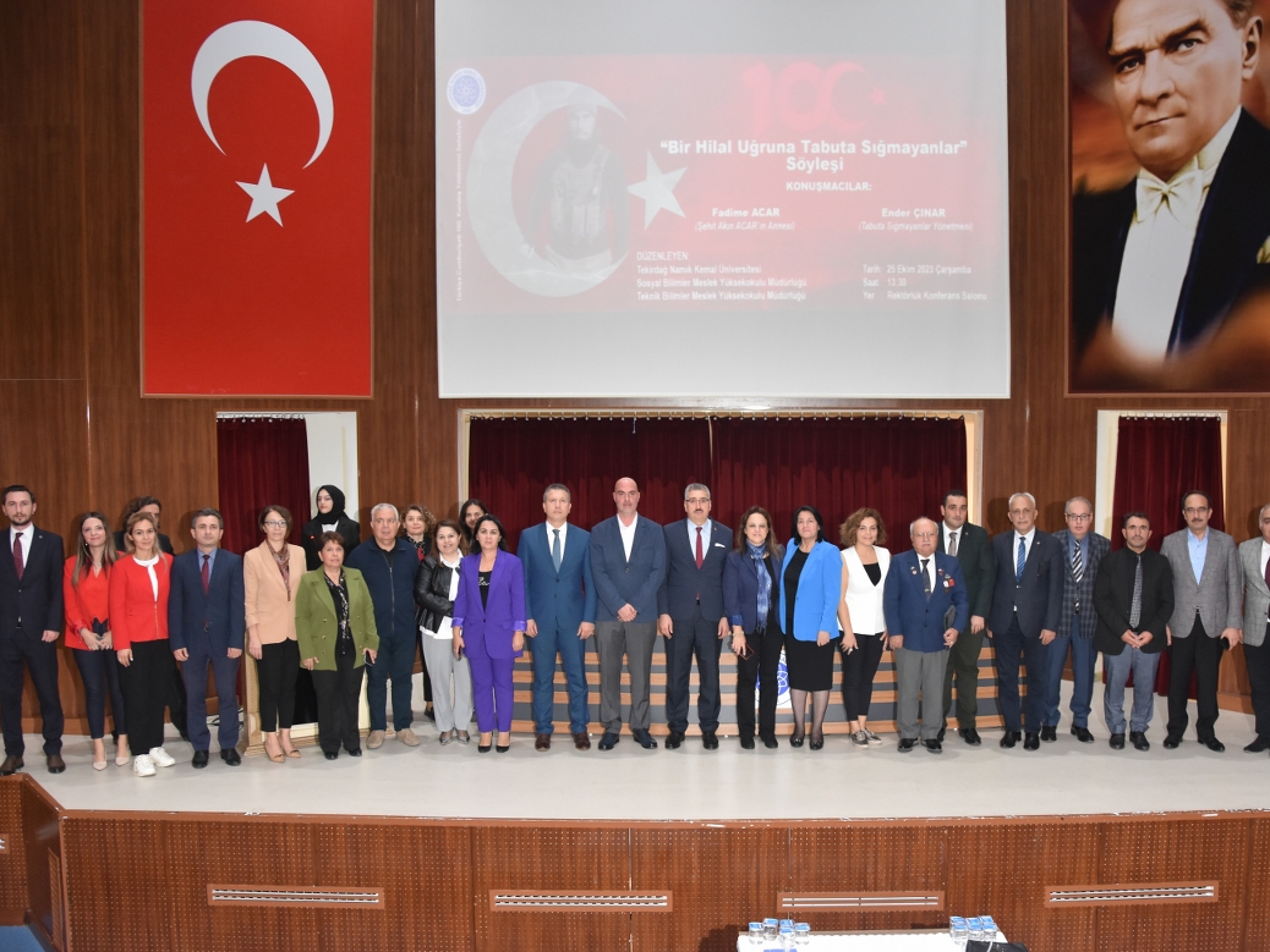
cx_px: 704
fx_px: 1101
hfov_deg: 59.8
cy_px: 481
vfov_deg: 46.8
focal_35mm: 30
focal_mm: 18
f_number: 3.5
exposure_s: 1/60
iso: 1400
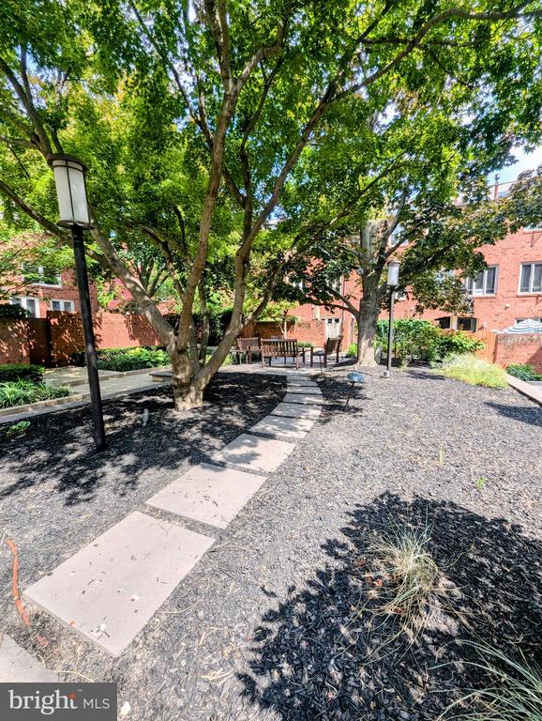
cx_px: 271
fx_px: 271
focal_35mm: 13
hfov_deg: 90.0
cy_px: 360
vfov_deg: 106.1
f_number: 2.2
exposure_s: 1/525
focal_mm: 1.95
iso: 44
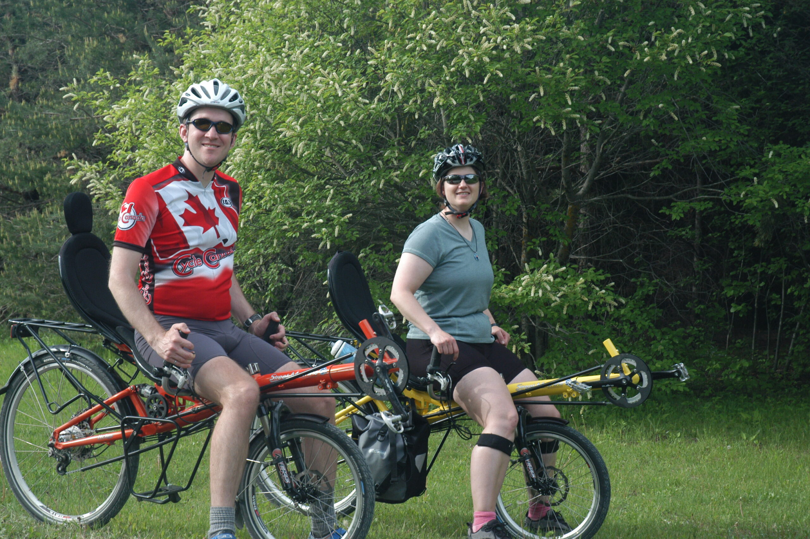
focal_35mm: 75
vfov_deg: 18.1
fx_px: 1686
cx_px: 405
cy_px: 270
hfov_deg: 27.0
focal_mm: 50
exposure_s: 1/125
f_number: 5.6
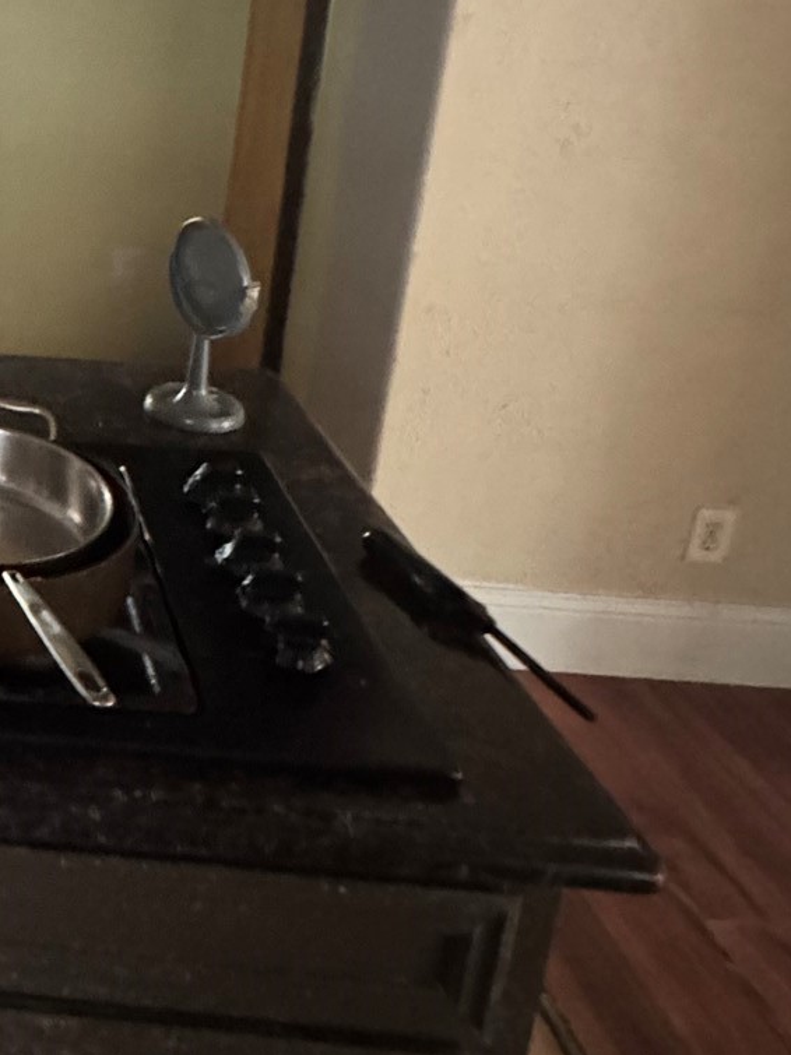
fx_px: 1158
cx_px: -212
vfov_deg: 46.4
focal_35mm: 38
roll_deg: -0.4
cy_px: 212
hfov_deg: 30.5
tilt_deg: -14.9
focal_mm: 2.22
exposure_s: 1/57
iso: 1250
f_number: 2.2
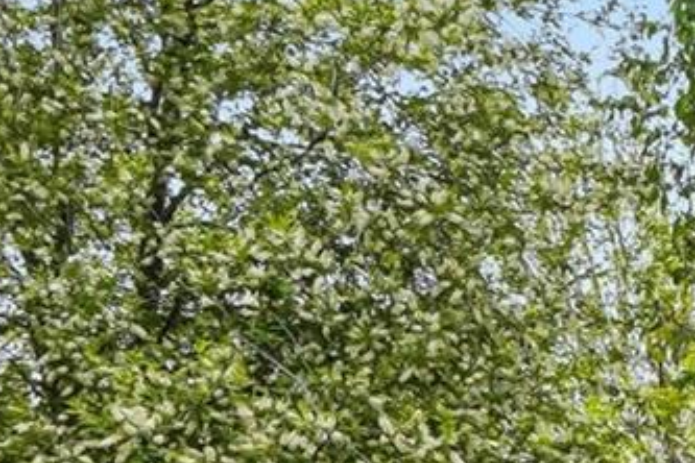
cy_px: 688
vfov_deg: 17.1
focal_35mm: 72
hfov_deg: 22.9
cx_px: 1037
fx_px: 1390
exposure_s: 1/60
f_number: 8
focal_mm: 10
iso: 100
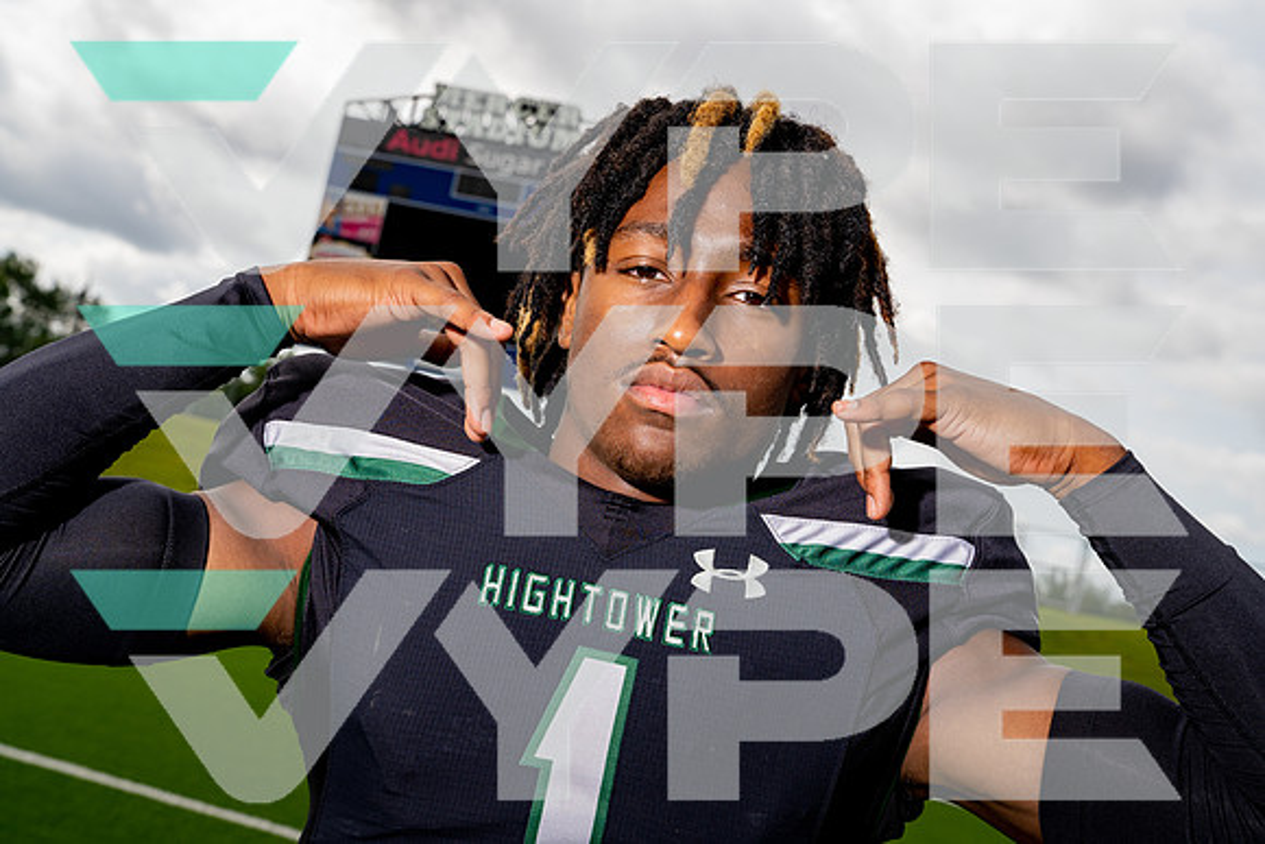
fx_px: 1722
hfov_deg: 40.3
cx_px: 632
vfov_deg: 27.5
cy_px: 422
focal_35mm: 49
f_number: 8
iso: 200
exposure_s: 1/250
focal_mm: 49
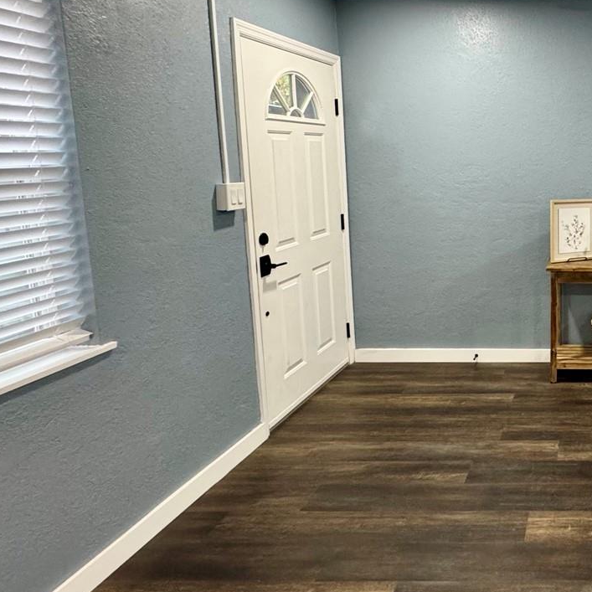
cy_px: 223
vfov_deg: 56.6
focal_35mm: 28
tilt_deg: -7.0
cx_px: 598
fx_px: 542
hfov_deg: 47.2
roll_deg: -0.2
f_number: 2.2
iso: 320
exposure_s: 1/60
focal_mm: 2.22
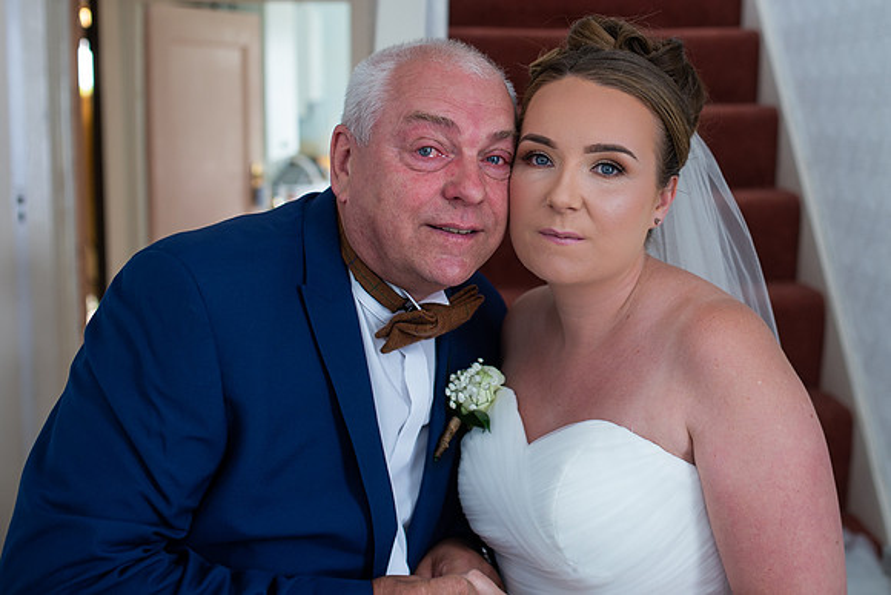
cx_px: 587
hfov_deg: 39.8
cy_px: 179
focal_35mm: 49
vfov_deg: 27.3
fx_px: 1215
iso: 320
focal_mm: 35
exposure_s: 1/100
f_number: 2.8
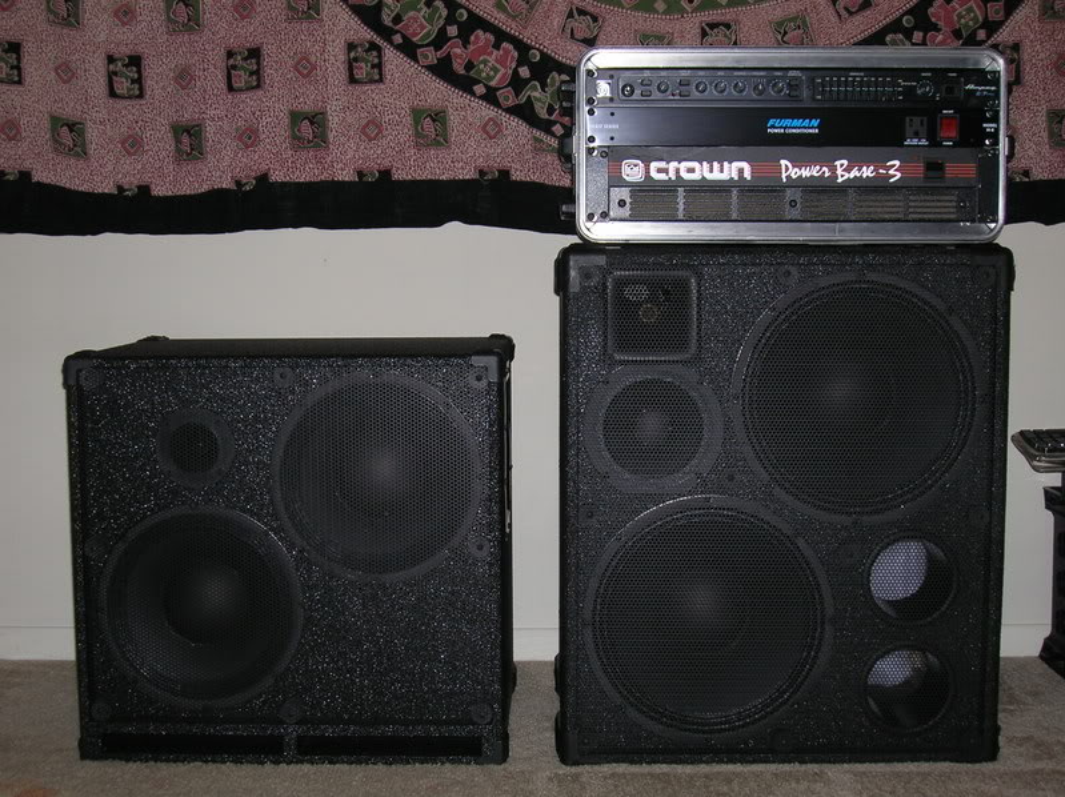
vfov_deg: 29.1
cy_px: 398
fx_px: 1537
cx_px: 532
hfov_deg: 38.2
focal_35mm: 50
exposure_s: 1/60.1
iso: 62
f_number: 3.3
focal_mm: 8.4
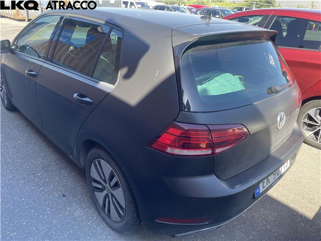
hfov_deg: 67.3
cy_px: 120
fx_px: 241
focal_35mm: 26
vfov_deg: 53.1
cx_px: 160
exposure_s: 1/248
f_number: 1.6
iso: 32
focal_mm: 4.2
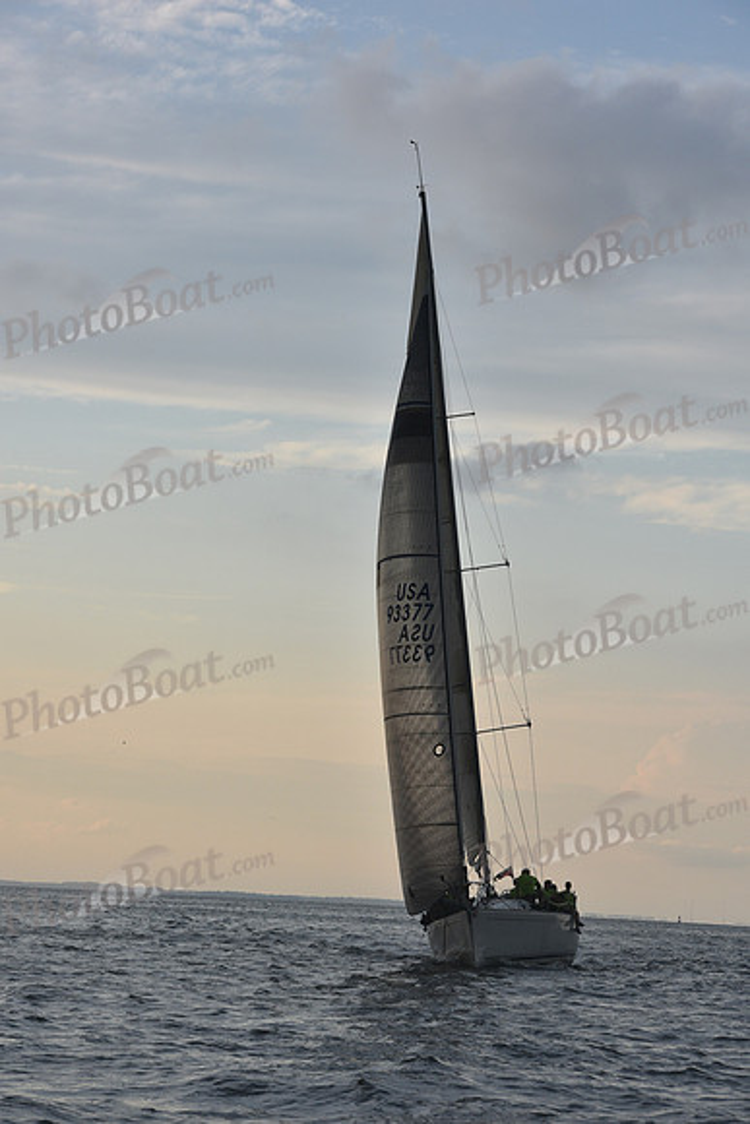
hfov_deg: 13.7
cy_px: 562
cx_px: 375
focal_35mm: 100
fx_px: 3123
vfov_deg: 20.4
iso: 400
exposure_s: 1/640
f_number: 8
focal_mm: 100
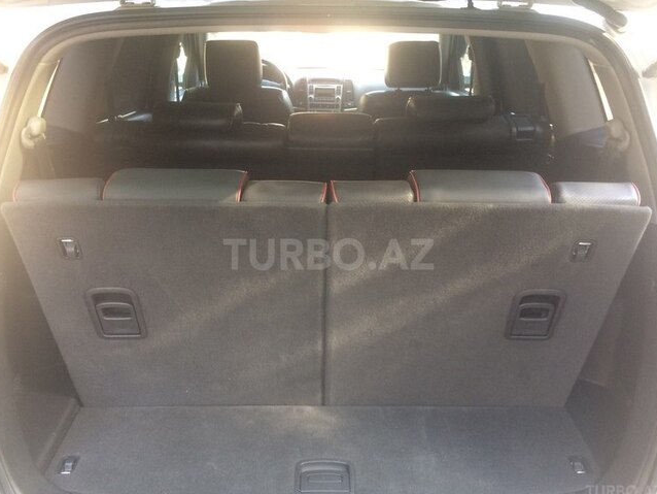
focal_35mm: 30
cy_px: 254
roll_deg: -0.9
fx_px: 570
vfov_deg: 46.8
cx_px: 328
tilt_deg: -24.4
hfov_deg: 59.9
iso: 64
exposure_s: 1/33
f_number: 2.2
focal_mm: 4.15
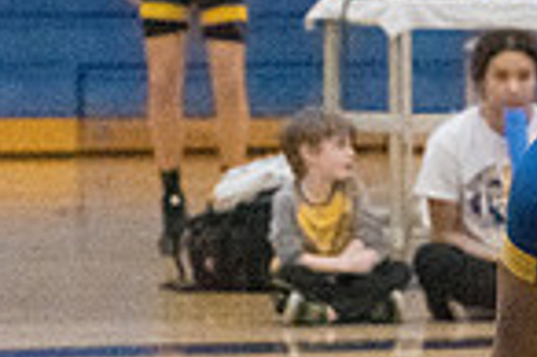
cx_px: 1052
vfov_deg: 2.4
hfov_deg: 3.6
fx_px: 8418
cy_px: 247
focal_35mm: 565
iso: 8000
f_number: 4.5
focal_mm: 95
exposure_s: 1/1250
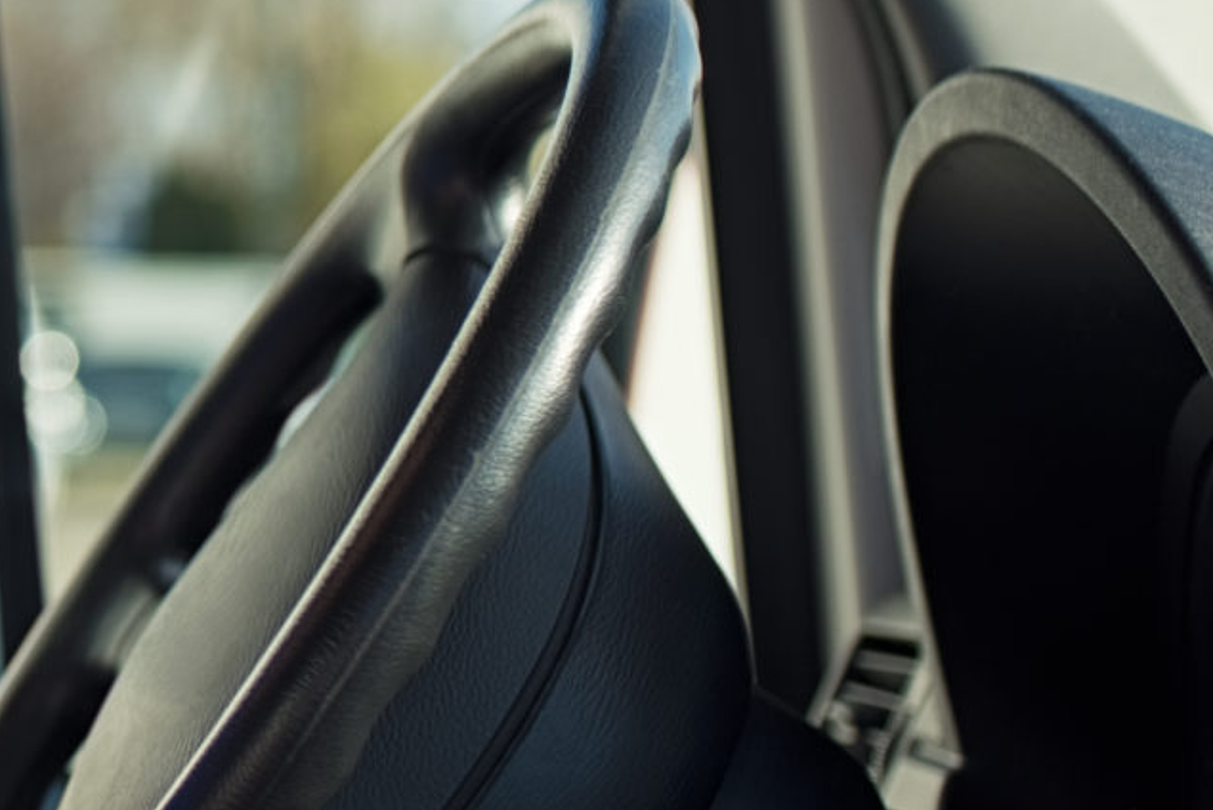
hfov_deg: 12.8
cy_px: 152
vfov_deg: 9.7
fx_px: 4753
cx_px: -1156
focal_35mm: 141
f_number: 2.5
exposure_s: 1/800
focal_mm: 35
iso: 80
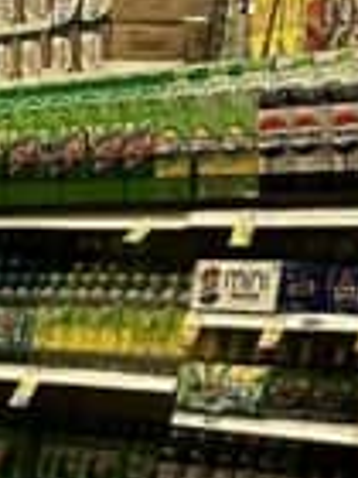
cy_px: 778
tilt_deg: -9.1
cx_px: -859
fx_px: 2413
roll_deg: -4.2
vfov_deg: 10.8
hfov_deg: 7.2
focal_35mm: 175
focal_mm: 6.86
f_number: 1.78
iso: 250
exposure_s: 1/117
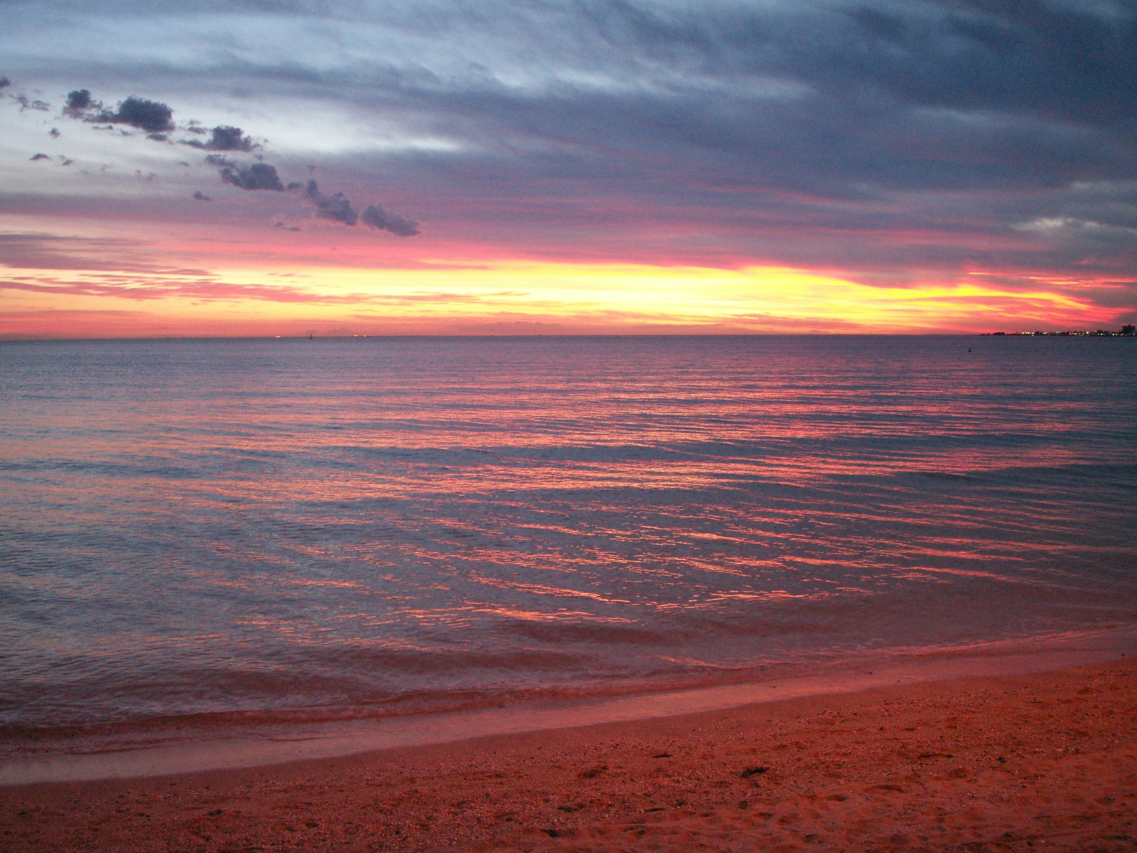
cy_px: 426
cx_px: 568
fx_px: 1215
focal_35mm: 37
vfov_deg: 38.7
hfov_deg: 50.1
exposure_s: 1/10
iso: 160
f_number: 3.5
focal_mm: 7.7
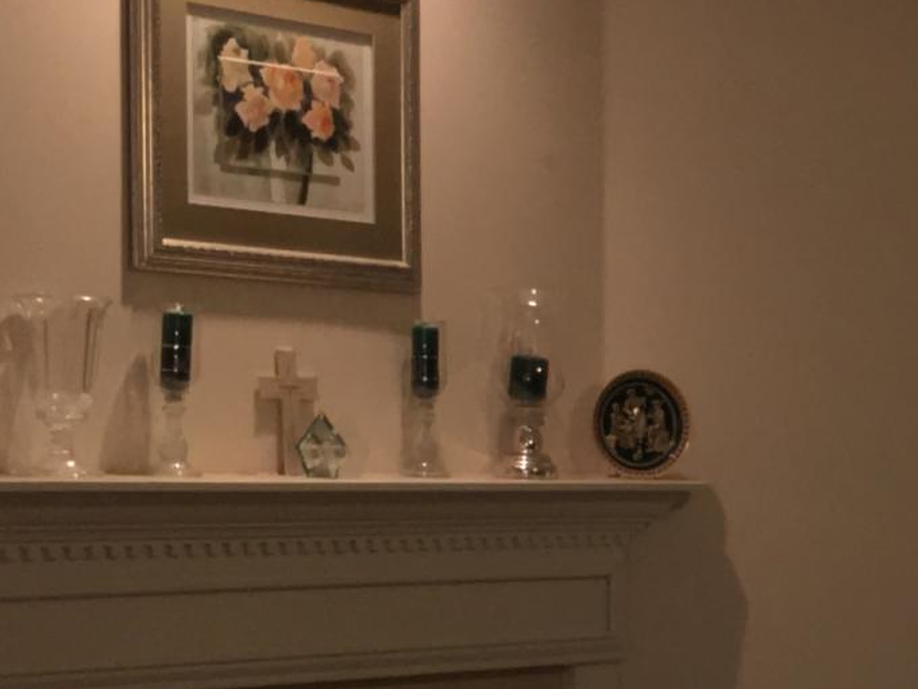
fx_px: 3394
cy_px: 713
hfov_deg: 14.1
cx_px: 1496
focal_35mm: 128
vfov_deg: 11.4
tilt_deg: -3.0
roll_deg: -0.5
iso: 50
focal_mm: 4.15
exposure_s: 1/17
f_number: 2.2
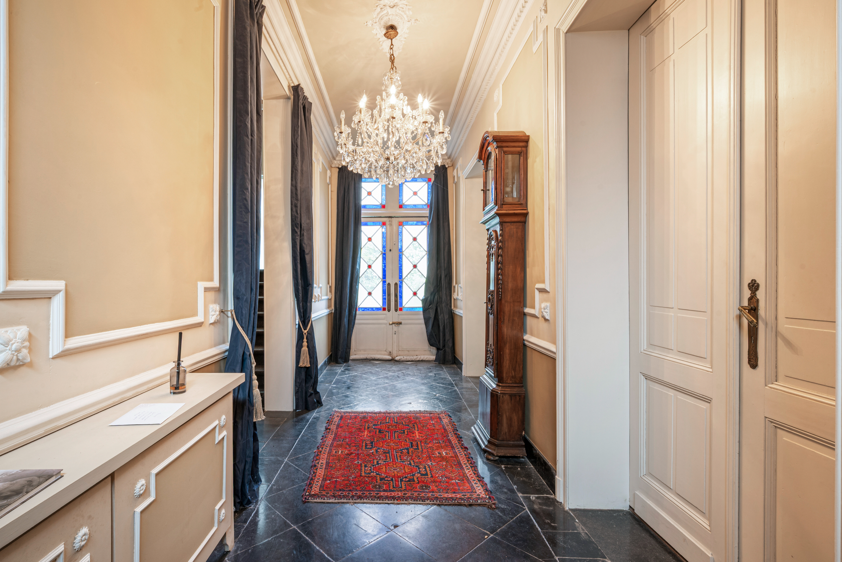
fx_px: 374
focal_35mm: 16
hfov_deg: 96.7
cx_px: 421
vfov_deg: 73.7
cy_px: 281
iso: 250
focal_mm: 16
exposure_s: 2.5
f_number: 11
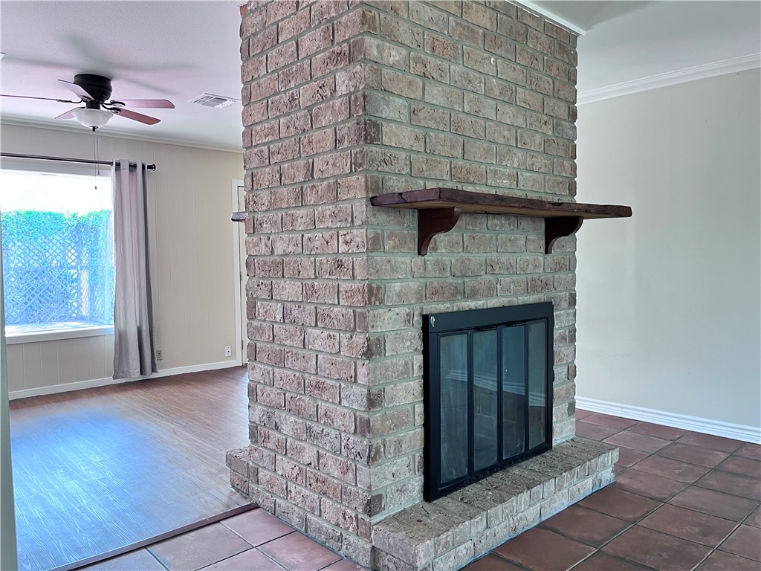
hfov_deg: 67.3
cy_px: 286
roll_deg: +0.9
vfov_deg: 53.1
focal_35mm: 26
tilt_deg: -3.1
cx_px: 380
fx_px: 572
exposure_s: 1/60
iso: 80
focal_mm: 5.1
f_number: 1.6
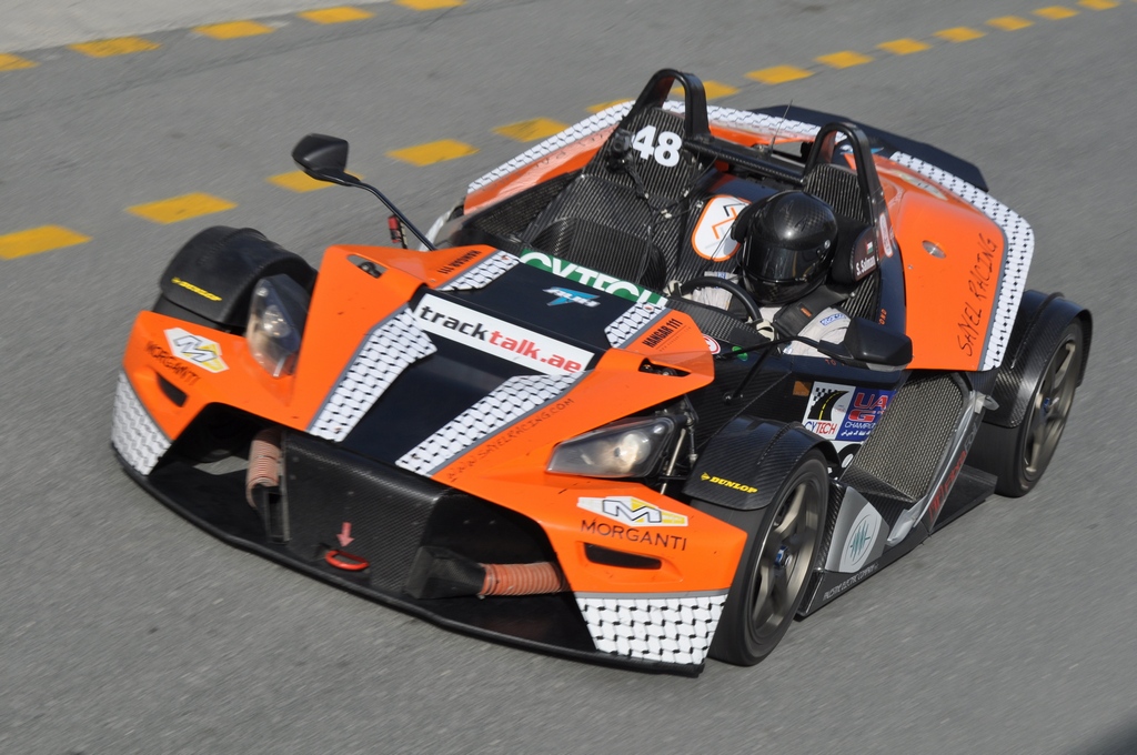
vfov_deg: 13.0
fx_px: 3312
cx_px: 568
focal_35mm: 105
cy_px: 378
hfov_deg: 19.5
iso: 200
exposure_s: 1/200
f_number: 13
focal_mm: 70
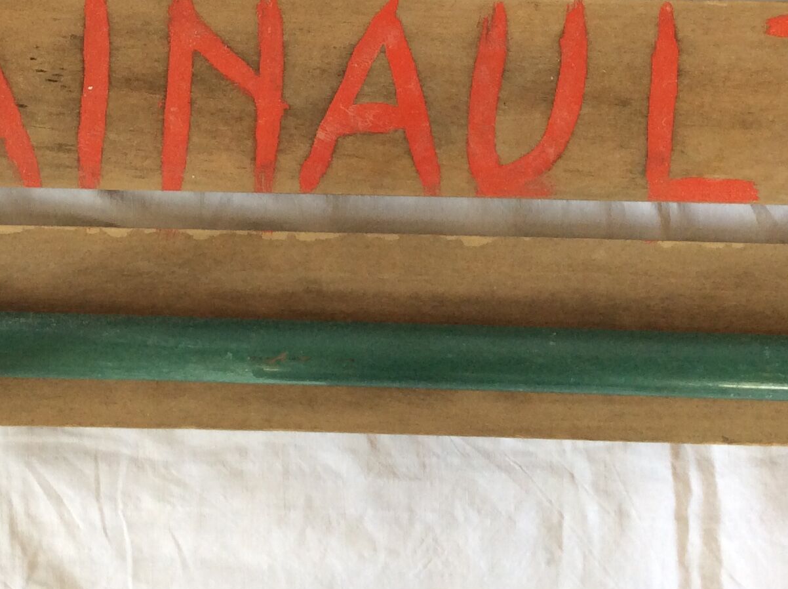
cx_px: 252
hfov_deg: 28.0
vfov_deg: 21.1
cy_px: 141
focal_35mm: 69
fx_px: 1569
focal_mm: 3.3
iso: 50
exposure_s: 1/25
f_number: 2.4
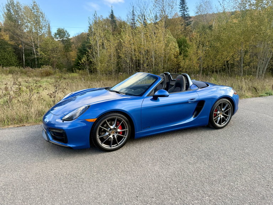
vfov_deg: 56.8
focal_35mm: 24
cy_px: 102
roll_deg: -0.2
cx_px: 136
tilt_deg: -6.0
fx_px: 189
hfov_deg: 71.6
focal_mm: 6.76
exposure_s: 1/517
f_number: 1.78
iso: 100
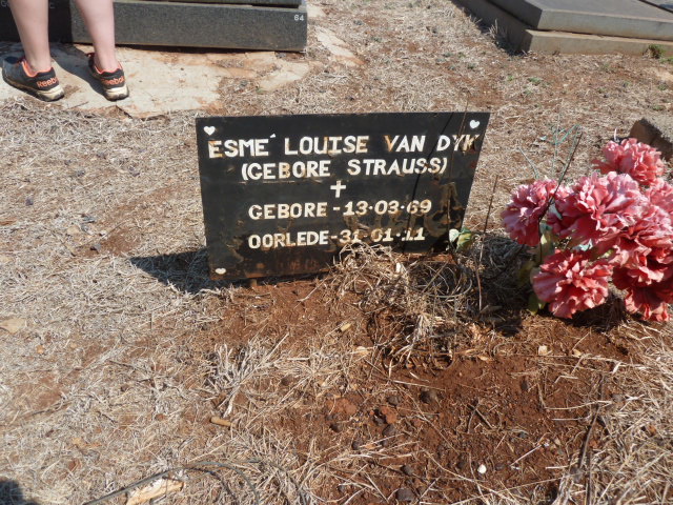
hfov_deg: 69.4
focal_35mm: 25
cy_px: 252
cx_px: 336
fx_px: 486
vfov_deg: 54.9
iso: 80
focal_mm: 4.1
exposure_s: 1/500
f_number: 4
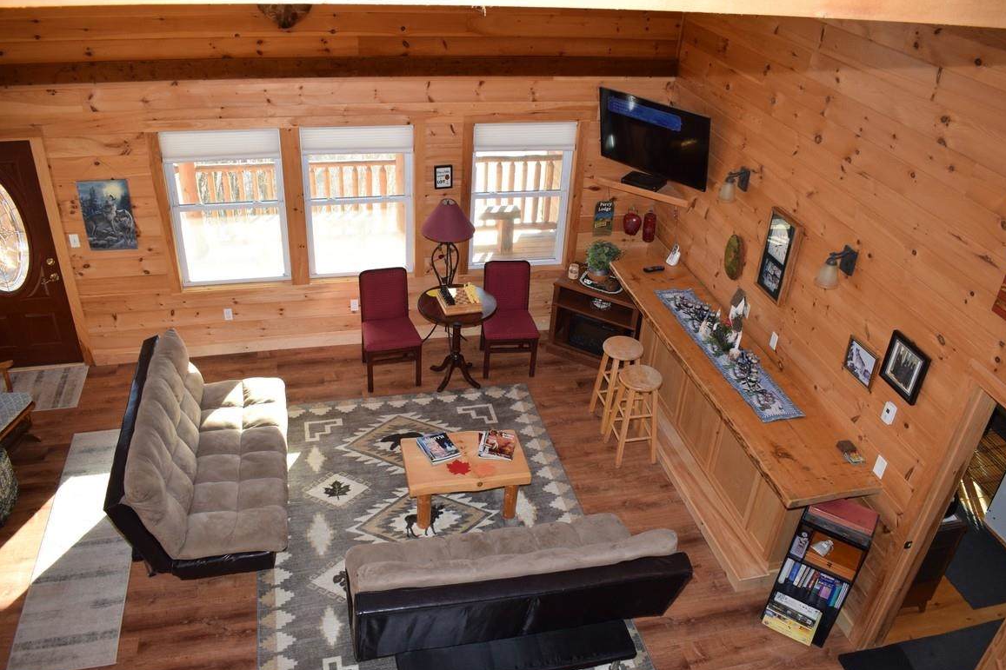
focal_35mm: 28
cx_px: 521
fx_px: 782
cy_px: 346
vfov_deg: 46.4
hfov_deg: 65.5
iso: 720
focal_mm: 18
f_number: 5.6
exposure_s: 1/125
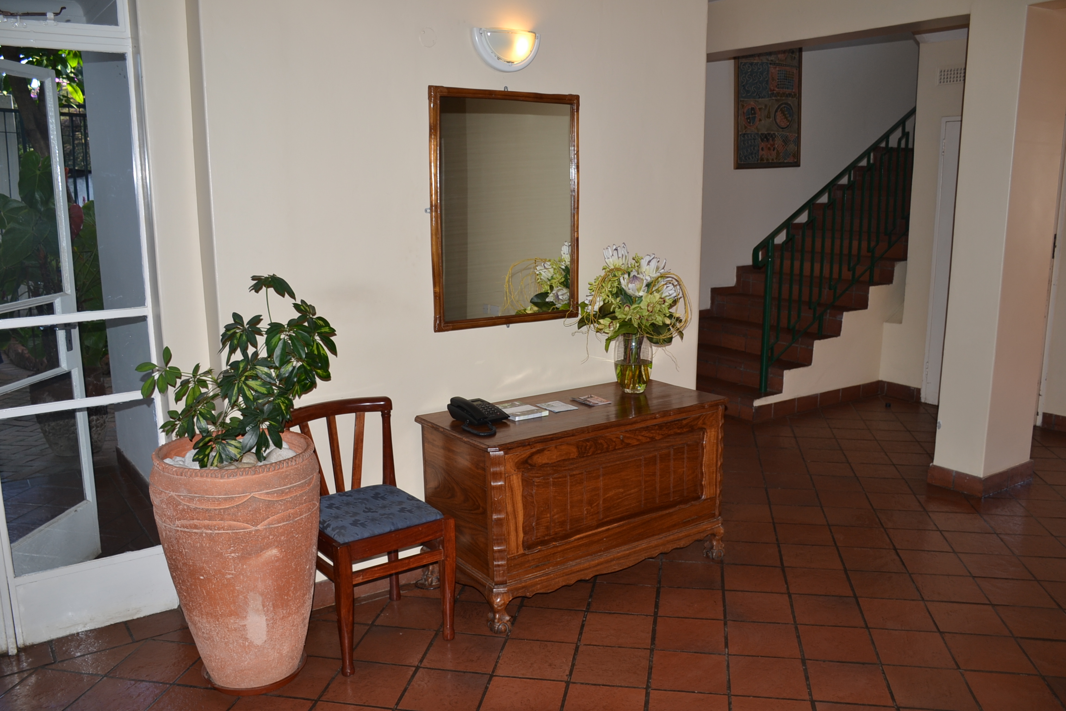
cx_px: 533
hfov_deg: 61.9
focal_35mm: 30
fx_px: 888
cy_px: 356
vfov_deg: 43.6
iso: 100
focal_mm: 20
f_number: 3.5
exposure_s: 1/60
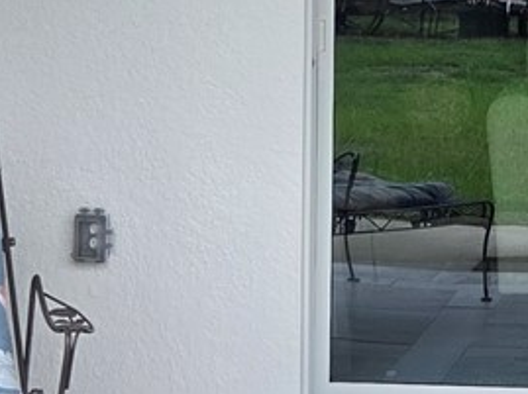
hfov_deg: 14.0
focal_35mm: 137
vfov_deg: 10.7
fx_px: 2087
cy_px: 41
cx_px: 624
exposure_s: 1/703
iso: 80
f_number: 1.8
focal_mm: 5.4
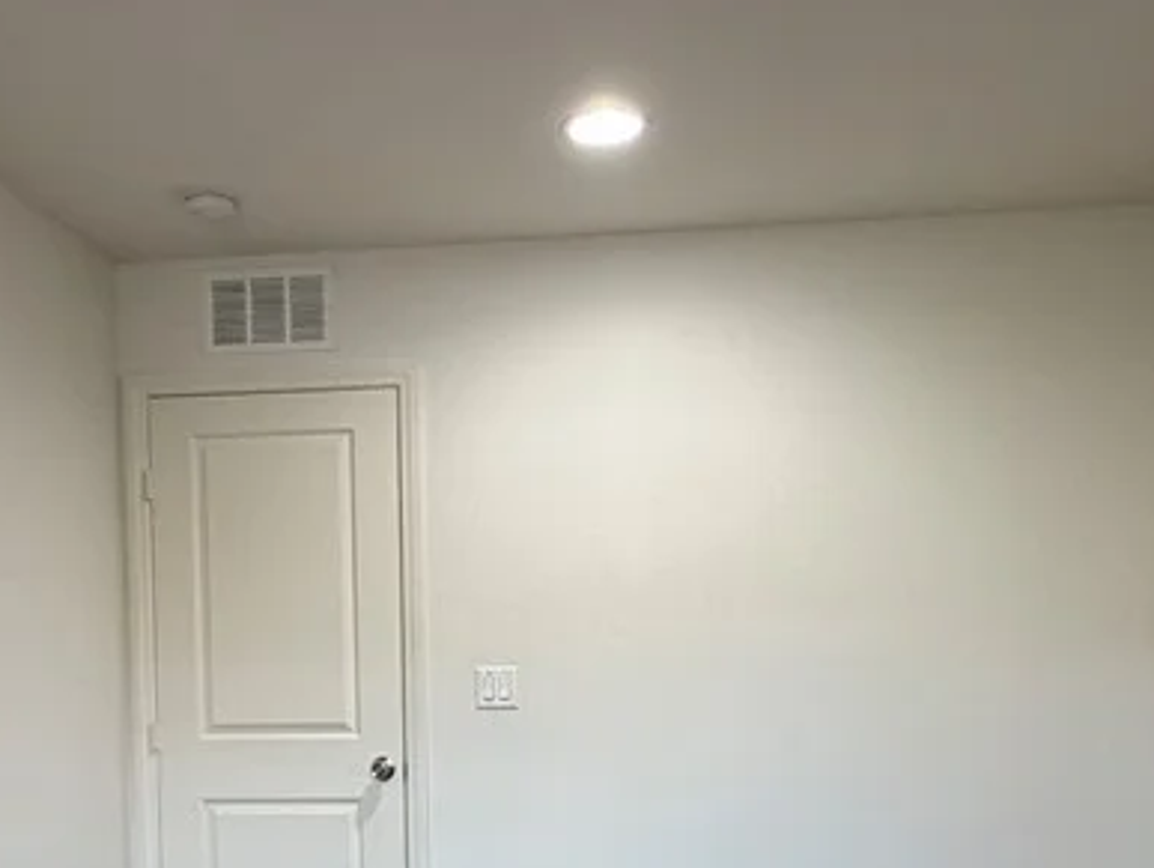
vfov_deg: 37.5
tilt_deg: -1.8
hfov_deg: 50.0
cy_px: 680
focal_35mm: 37
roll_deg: +0.7
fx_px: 1235
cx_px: 519
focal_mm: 2.22
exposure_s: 1/120
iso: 320
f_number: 2.2
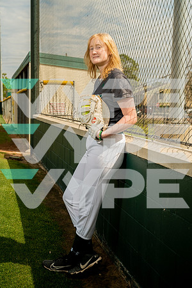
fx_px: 384
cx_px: 96
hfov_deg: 28.1
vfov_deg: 41.1
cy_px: 144
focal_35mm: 48
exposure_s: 1/250
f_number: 4.5
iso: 250
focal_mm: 48
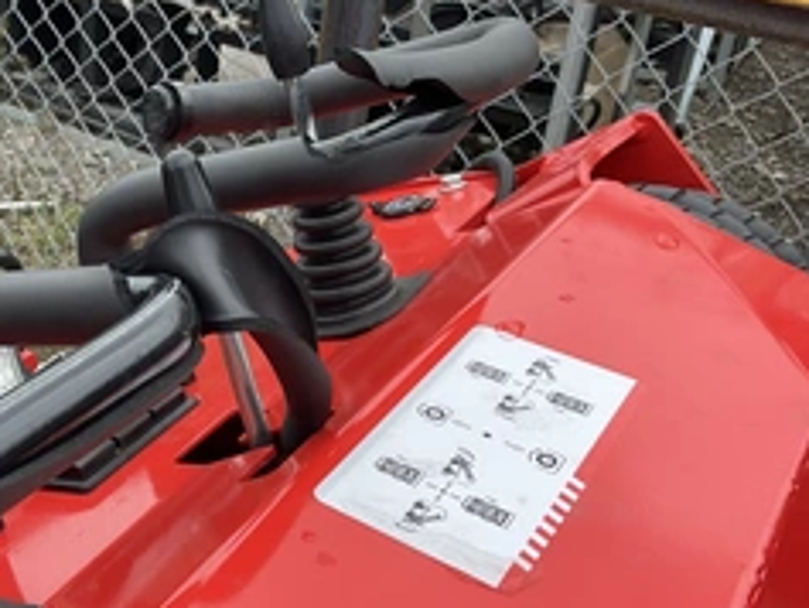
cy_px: 304
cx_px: 160
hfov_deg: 37.5
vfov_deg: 29.7
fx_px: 1146
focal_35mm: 49
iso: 25
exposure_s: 1/495
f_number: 1.8
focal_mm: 3
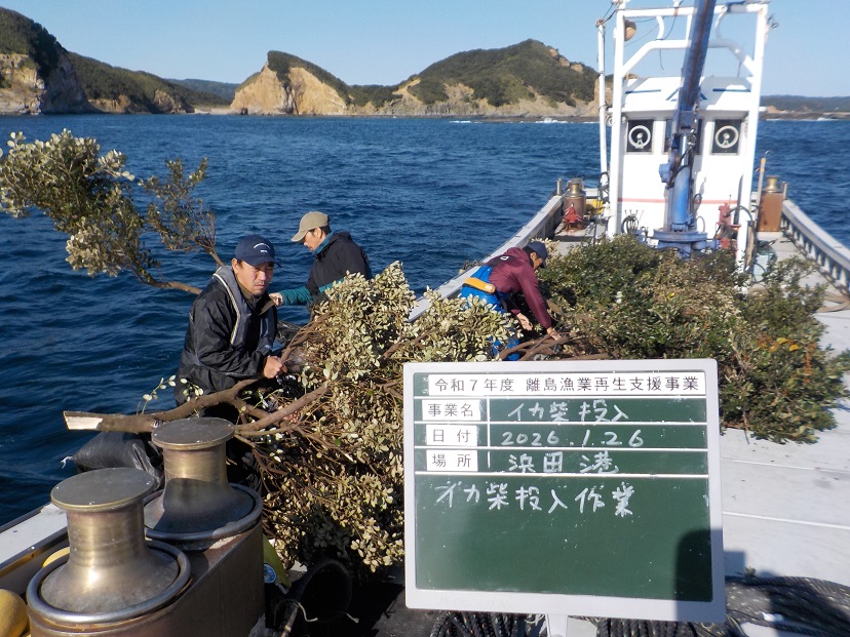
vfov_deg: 46.8
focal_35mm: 30
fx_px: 737
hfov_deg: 60.0
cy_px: 318
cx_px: 425
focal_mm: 4.1
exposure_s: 1/1250
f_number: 3.3
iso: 125
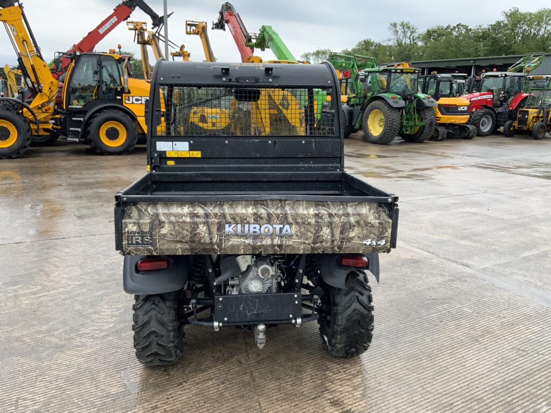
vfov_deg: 48.2
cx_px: 276
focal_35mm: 29
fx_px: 462
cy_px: 206
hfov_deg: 61.7
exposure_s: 1/294
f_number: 1.8
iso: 16
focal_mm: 3
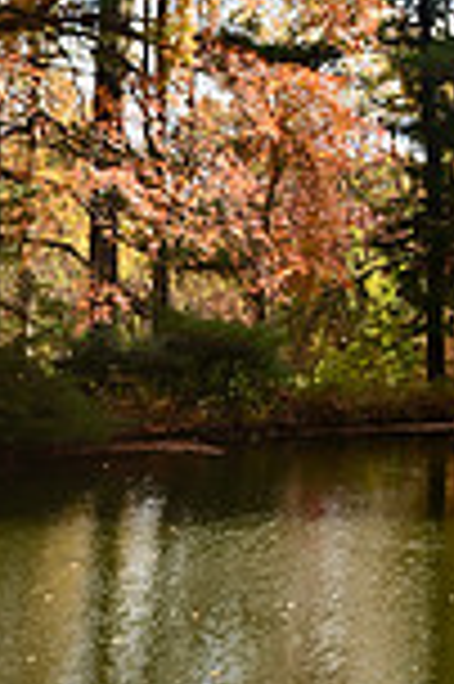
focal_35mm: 71
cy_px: 243
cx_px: 220
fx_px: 1346
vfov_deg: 28.3
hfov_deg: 19.1
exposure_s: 1/500
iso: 140
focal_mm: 16
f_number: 4
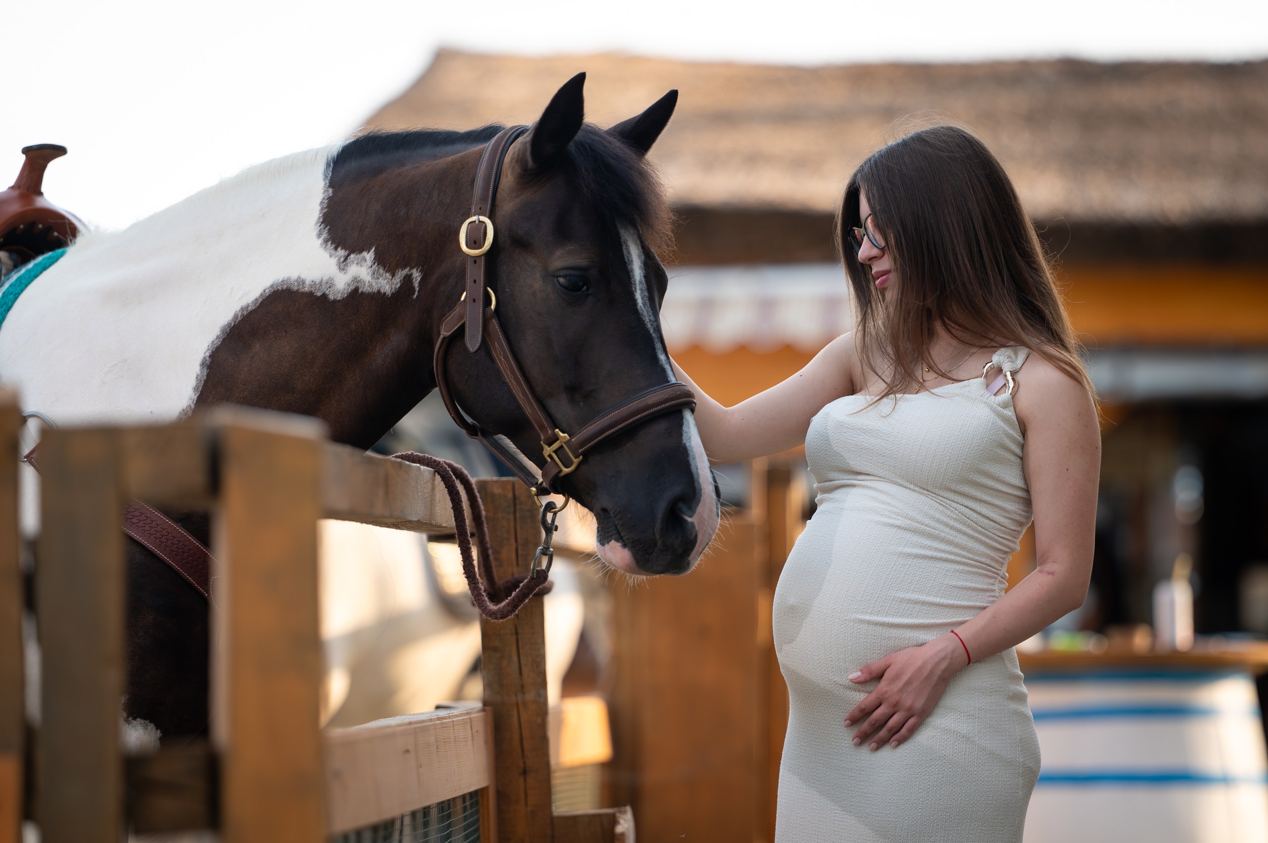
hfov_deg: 13.5
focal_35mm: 152
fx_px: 5362
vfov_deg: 9.0
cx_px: 701
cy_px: 430
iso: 400
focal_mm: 135
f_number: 2
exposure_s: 1/2500
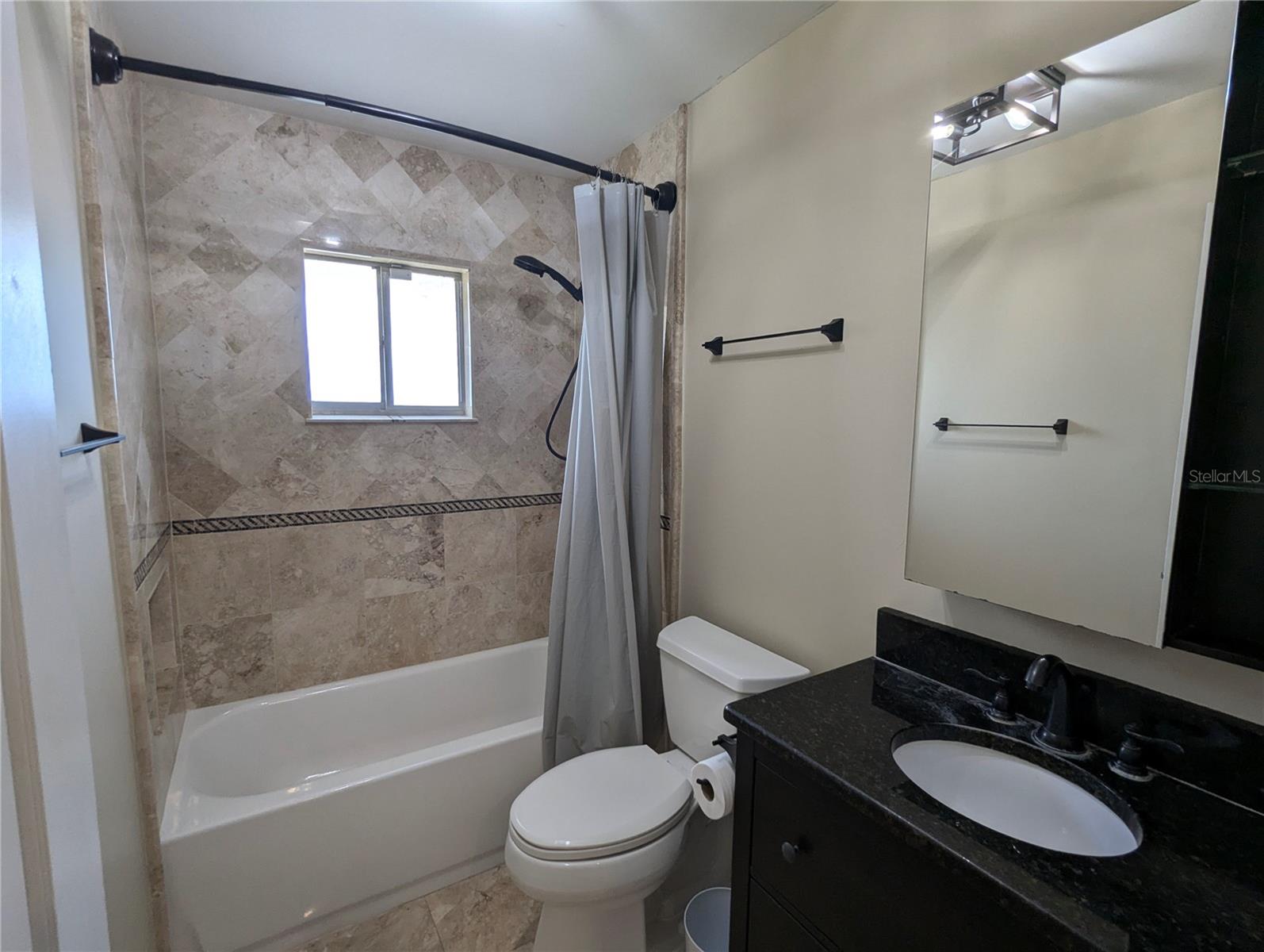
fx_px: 585
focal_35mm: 16
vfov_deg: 78.2
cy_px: 476
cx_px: 632
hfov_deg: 94.4
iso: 71
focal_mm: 2.35
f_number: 2.2
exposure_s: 1/120
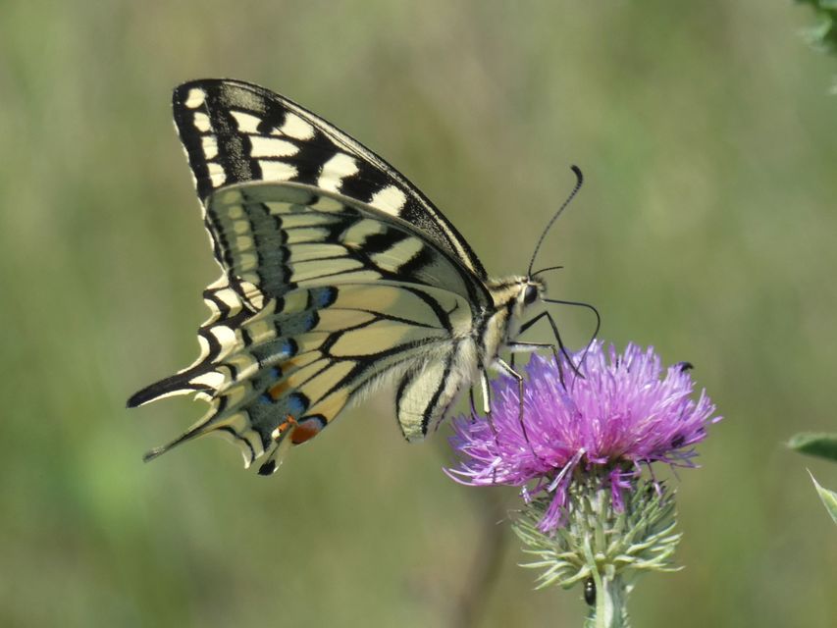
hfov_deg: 4.8
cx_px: 418
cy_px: 314
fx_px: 9988
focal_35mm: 413
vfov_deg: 3.6
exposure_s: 1/125
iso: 80
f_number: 5.6
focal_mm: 74
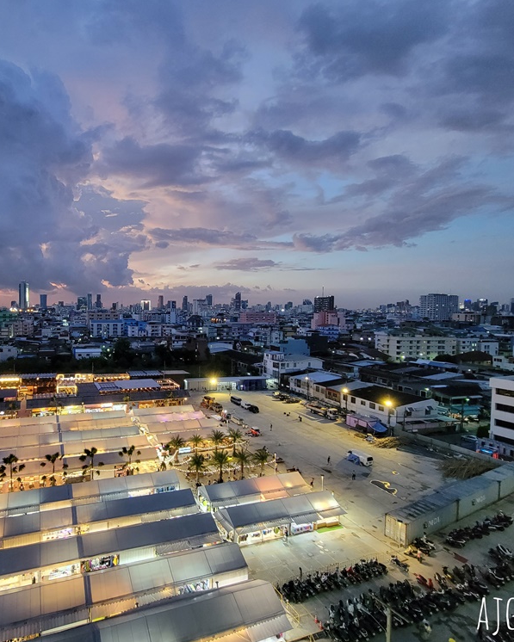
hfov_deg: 72.9
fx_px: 323
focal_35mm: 17
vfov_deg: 89.6
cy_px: 321
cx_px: 145
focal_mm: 2.2
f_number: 2.2
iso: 800
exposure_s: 1/25
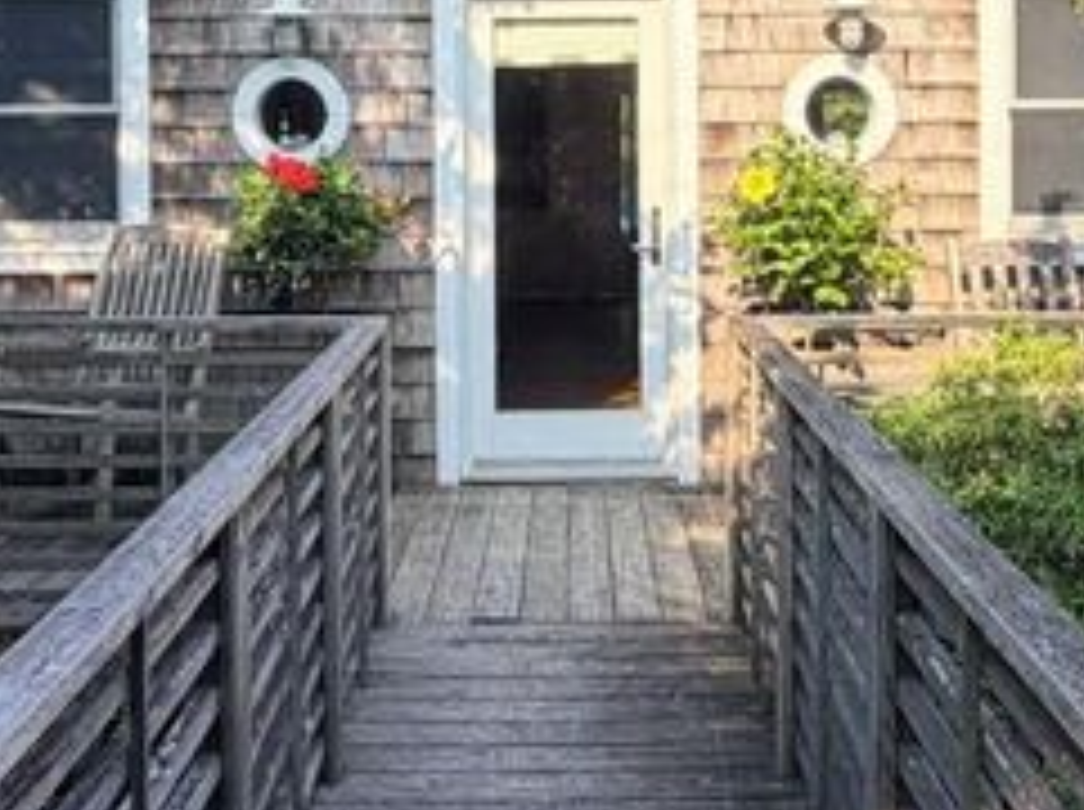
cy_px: 153
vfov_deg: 29.4
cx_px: 623
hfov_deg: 39.6
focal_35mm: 48
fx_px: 1501
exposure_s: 1/545
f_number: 2.2
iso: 40
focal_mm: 2.22
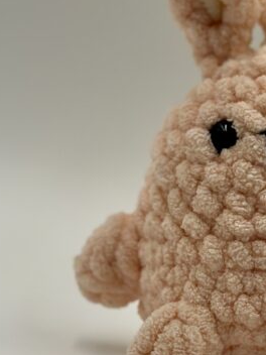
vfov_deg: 18.0
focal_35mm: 109
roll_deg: -2.2
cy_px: 141
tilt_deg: -12.9
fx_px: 1117
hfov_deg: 13.4
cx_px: 271
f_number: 1.78
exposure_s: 1/2070
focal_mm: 6.86
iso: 80
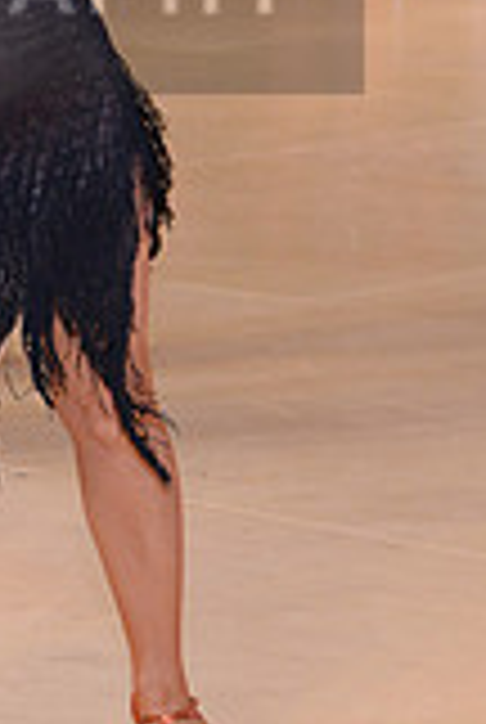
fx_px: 7399
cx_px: -254
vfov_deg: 5.6
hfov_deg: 3.7
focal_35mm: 367
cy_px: -54
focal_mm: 102
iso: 1250
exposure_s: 1/250
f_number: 5.6
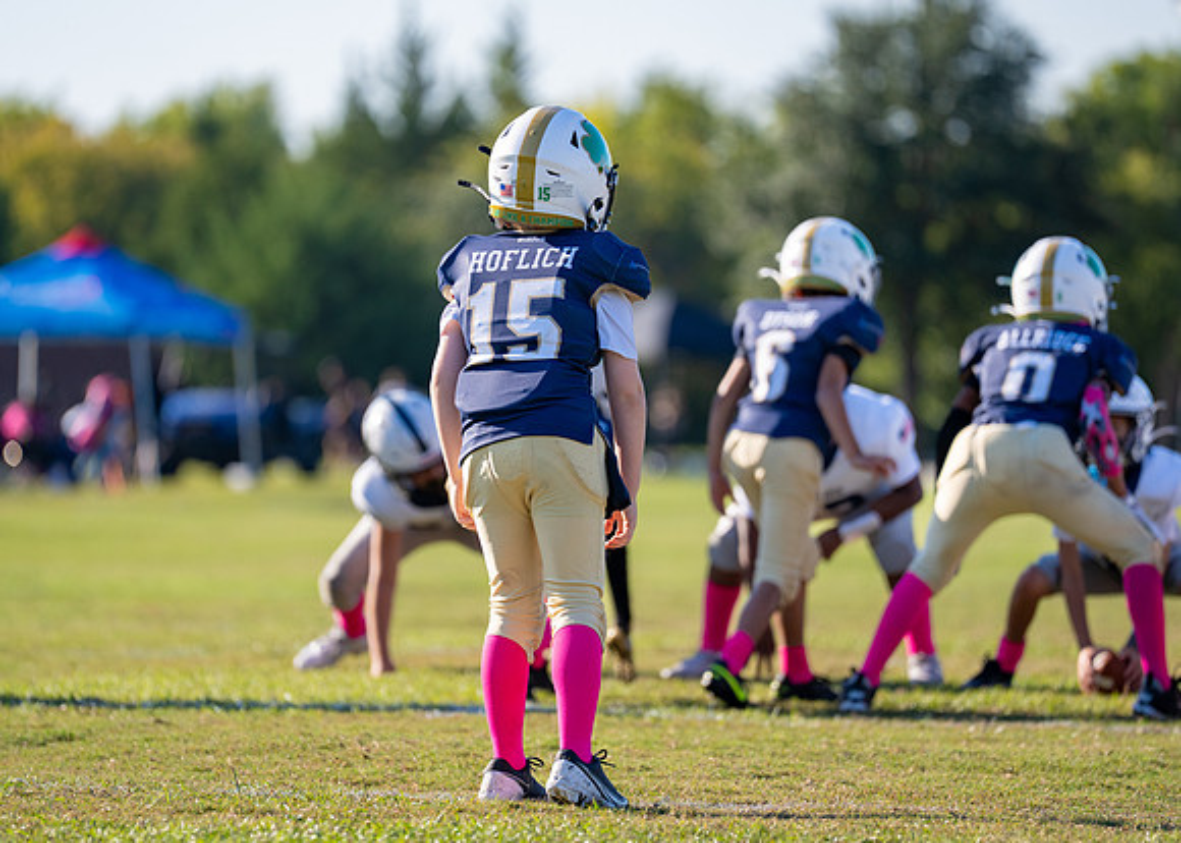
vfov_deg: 5.9
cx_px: 550
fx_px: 8156
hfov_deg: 8.3
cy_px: 442
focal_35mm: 243
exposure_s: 1/2500
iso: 250
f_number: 2.8
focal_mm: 200
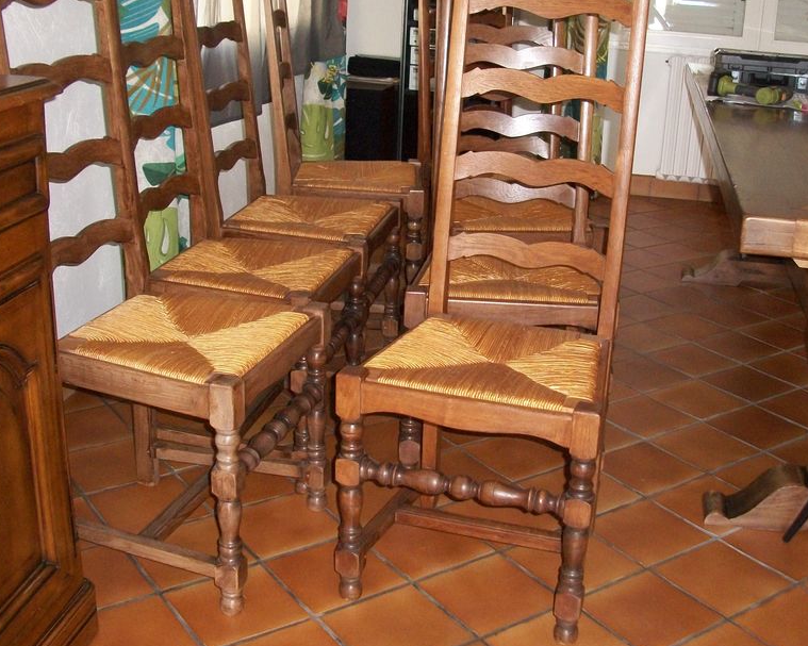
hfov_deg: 41.1
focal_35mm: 45
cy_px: 312
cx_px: 431
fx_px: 1076
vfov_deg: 33.4
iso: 320
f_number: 3.1
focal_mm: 6.3
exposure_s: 1/30
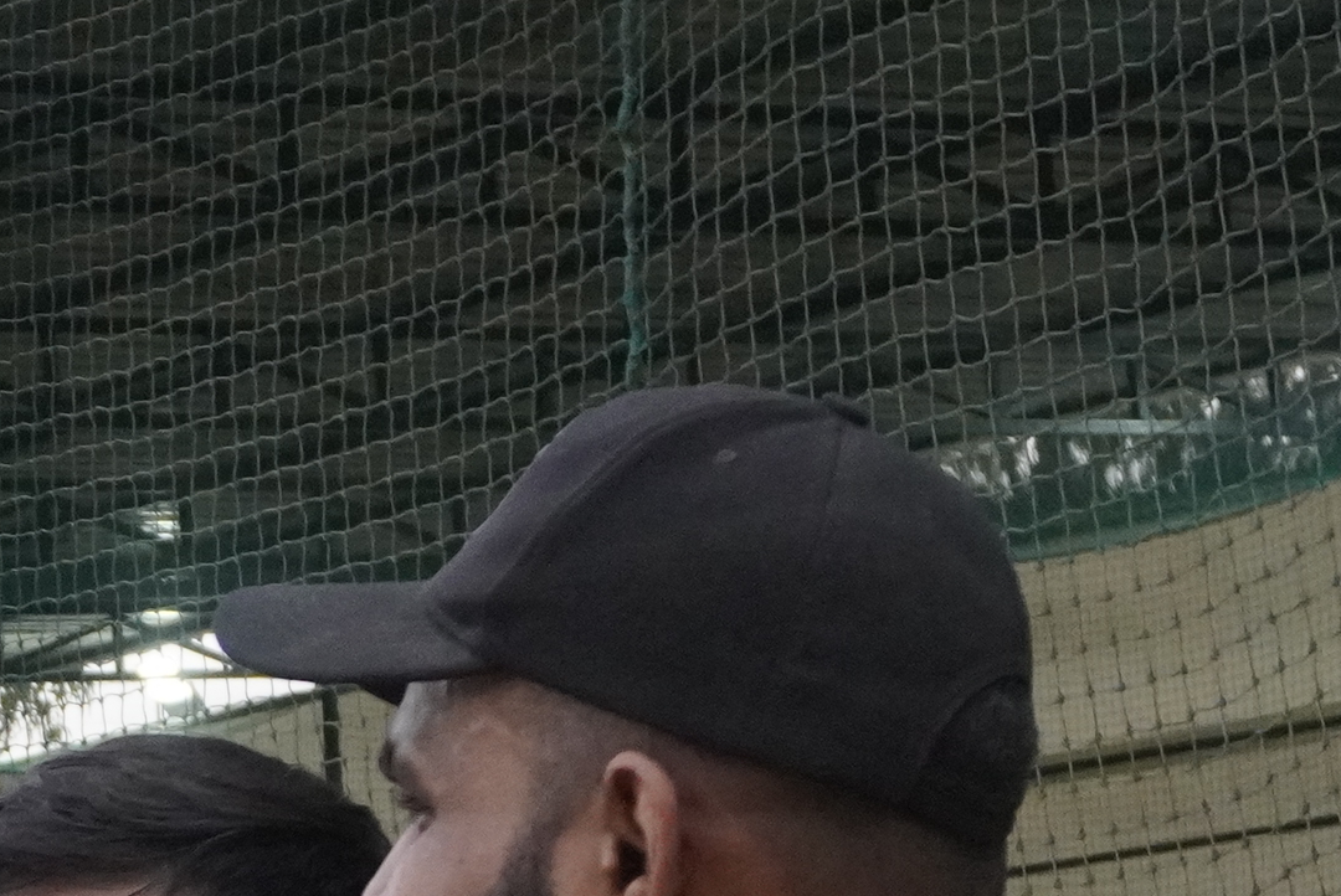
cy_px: 1203
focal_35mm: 159
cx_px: -716
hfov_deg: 12.3
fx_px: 5926
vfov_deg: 8.5
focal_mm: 27
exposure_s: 1/1000
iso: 3200
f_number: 5.6
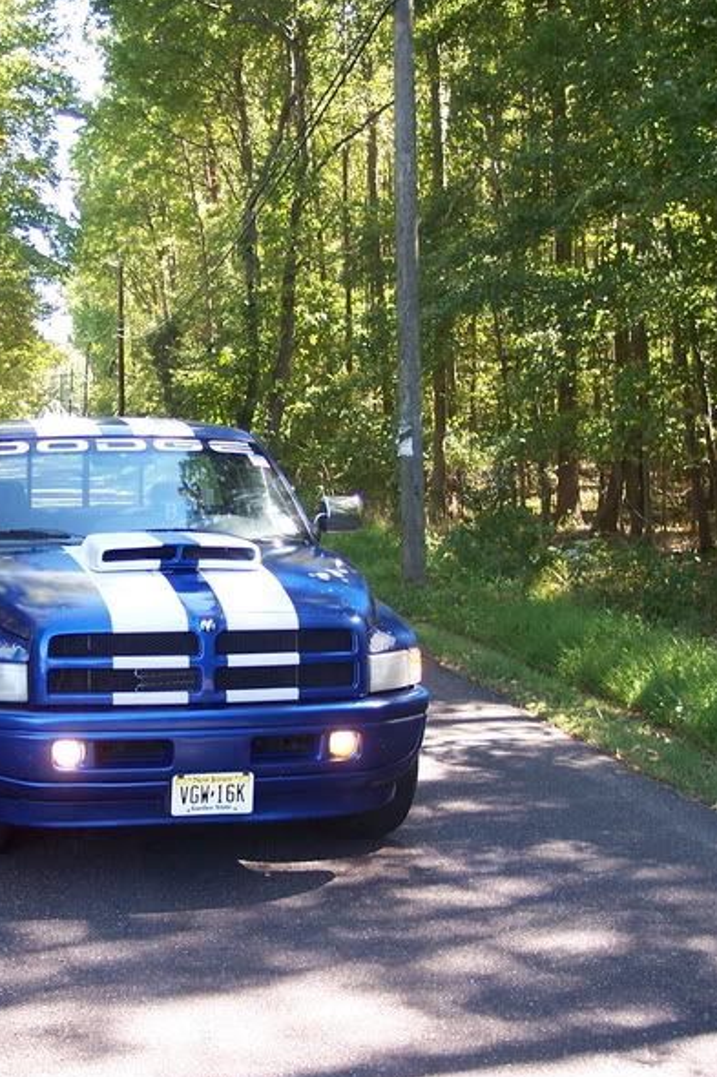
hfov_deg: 24.0
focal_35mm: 55
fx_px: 1644
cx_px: 88
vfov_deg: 36.3
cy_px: 540
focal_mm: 8
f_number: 2.8
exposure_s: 1/90
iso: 100
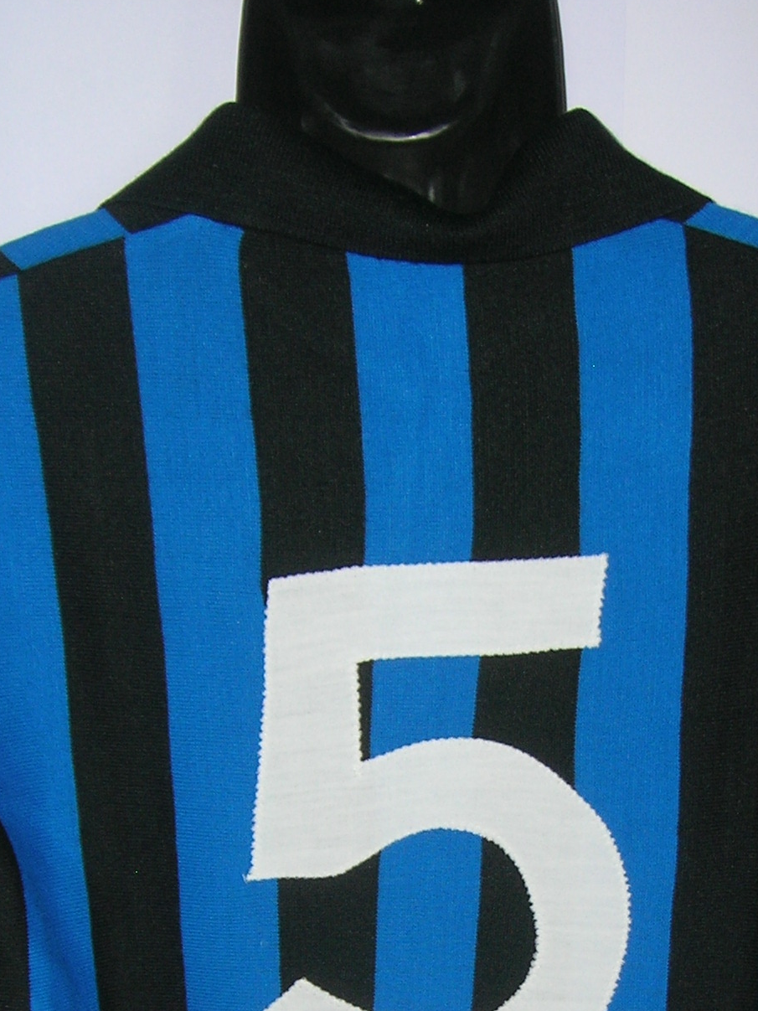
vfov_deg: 25.6
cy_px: 956
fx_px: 2132
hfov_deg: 20.2
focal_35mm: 73
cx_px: 431
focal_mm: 5.7
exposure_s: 1/60.1
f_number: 2.9
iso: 50
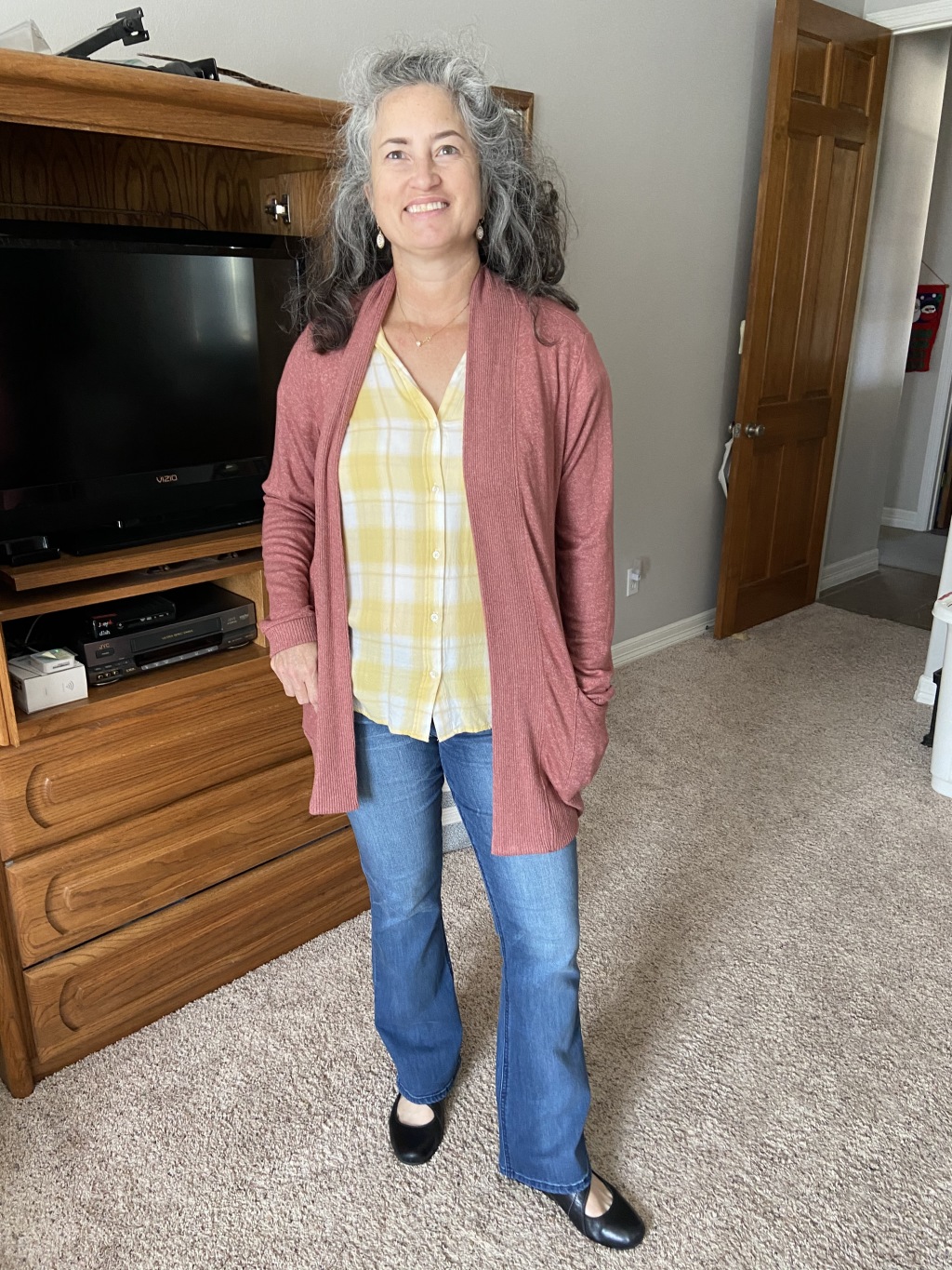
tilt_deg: -19.6
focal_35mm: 26
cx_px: 476
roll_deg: +0.3
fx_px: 953
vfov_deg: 67.3
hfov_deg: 53.1
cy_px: 635
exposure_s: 1/60
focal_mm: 4.25
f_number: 1.8
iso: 200
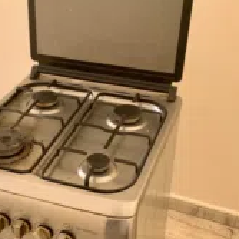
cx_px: 80
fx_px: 430
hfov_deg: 30.9
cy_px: 155
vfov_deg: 30.9
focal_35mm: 55
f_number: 1.8
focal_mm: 4.25
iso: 320
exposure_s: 1/60
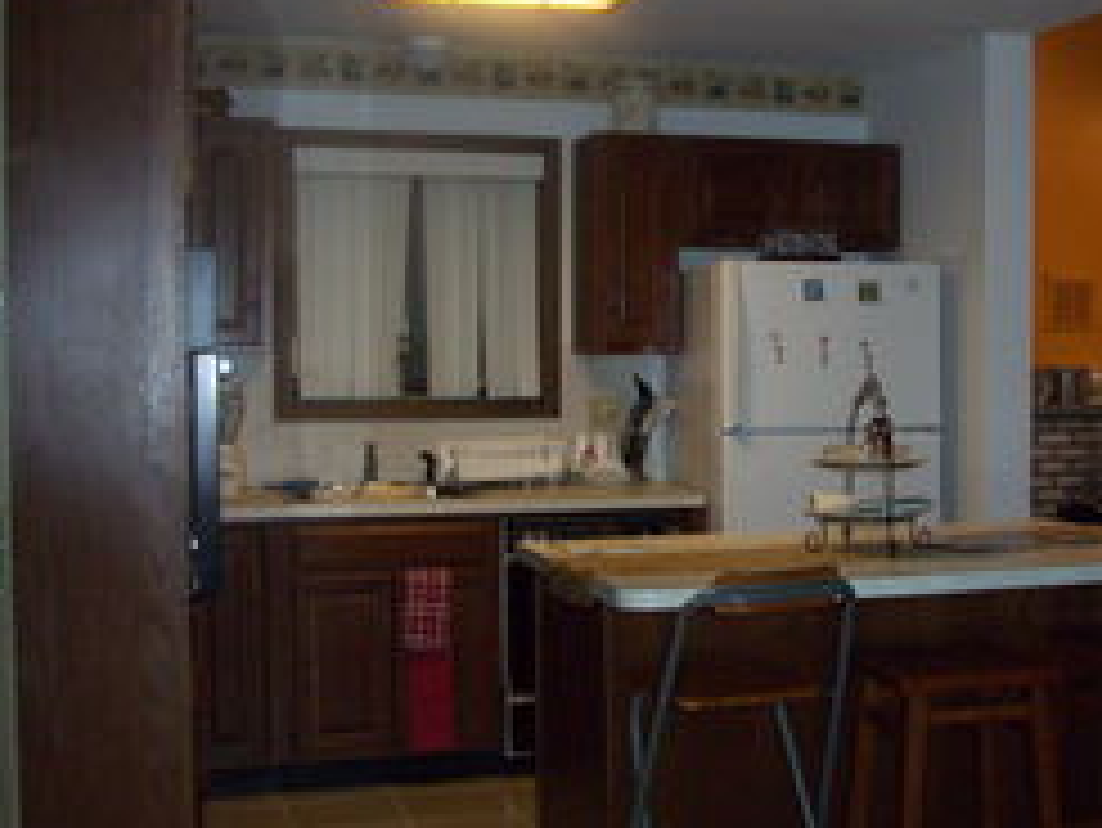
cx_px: 823
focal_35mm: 51
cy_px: 418
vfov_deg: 28.6
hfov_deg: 36.6
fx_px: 1624
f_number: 2.9
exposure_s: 1/40
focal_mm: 5.7
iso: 250
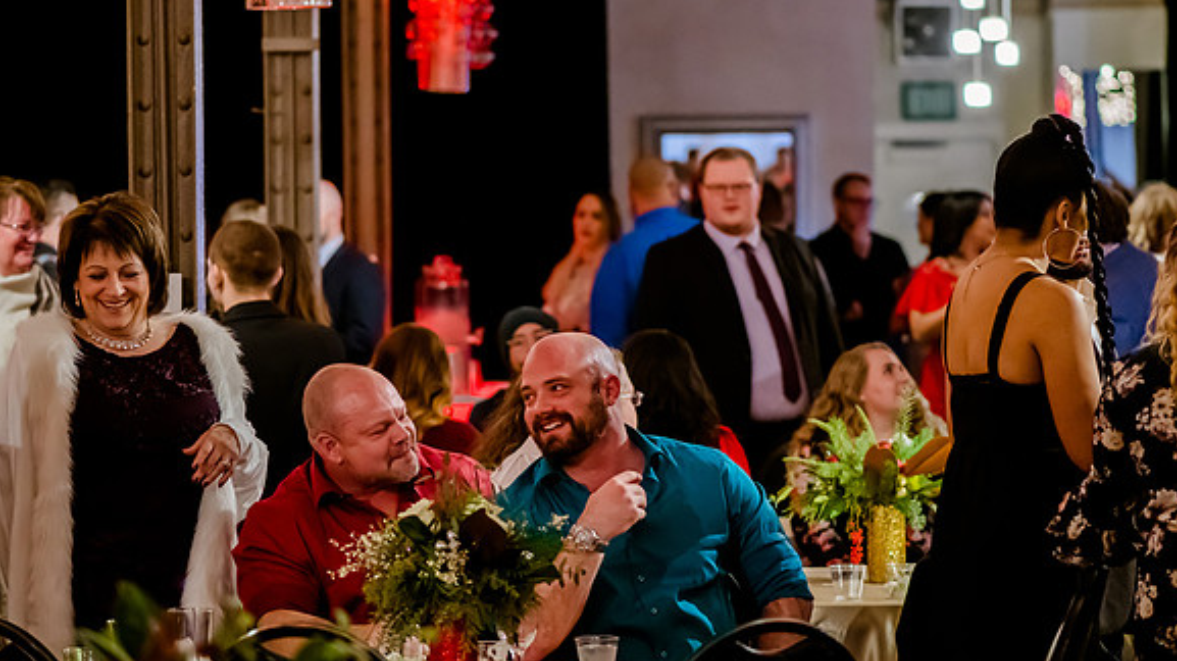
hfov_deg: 13.0
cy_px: 325
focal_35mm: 166
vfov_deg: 7.3
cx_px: 590
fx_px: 5179
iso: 4000
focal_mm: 105
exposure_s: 1/100
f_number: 3.5
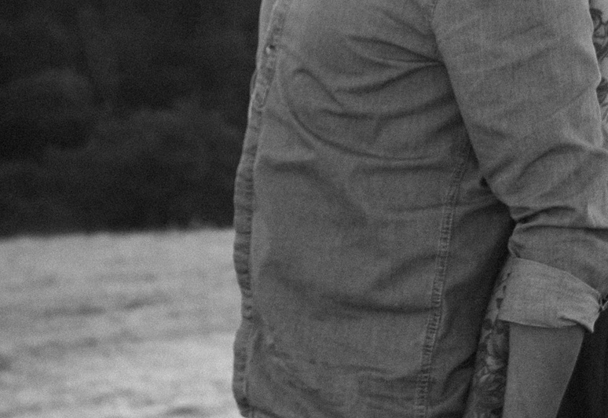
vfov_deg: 12.5
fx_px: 1876
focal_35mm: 110
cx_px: 414
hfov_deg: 18.4
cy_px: -17
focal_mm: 24
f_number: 2.8
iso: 400
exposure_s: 1/640
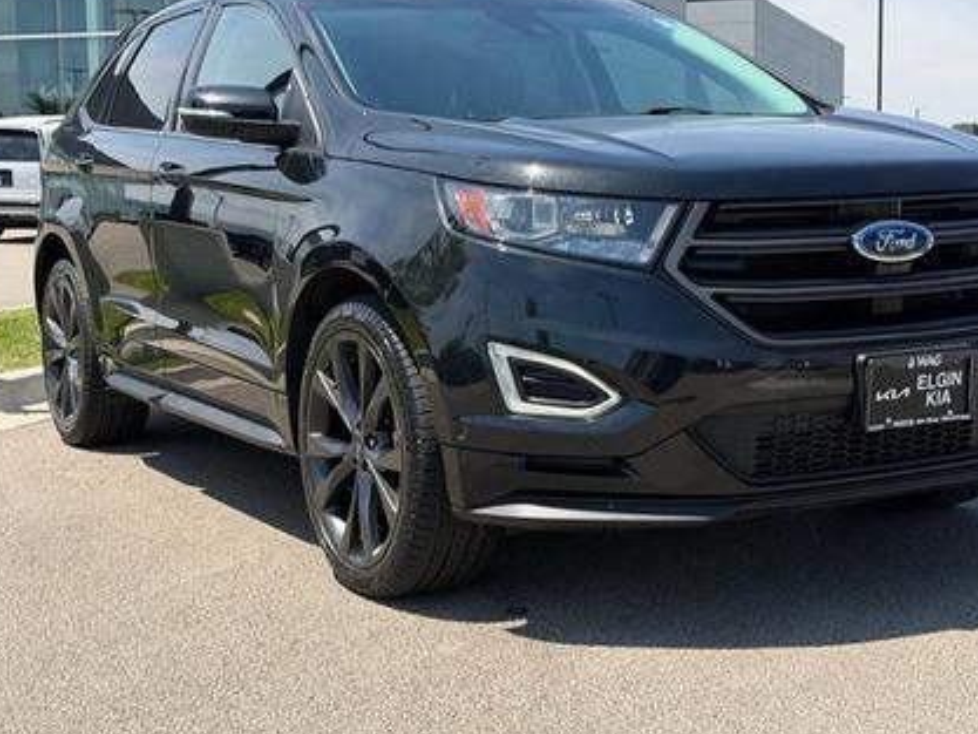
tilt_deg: -5.3
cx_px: 556
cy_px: 333
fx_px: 1639
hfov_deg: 33.2
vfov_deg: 25.2
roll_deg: +0.3
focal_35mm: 58
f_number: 1.78
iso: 80
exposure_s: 1/3096
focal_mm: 6.76
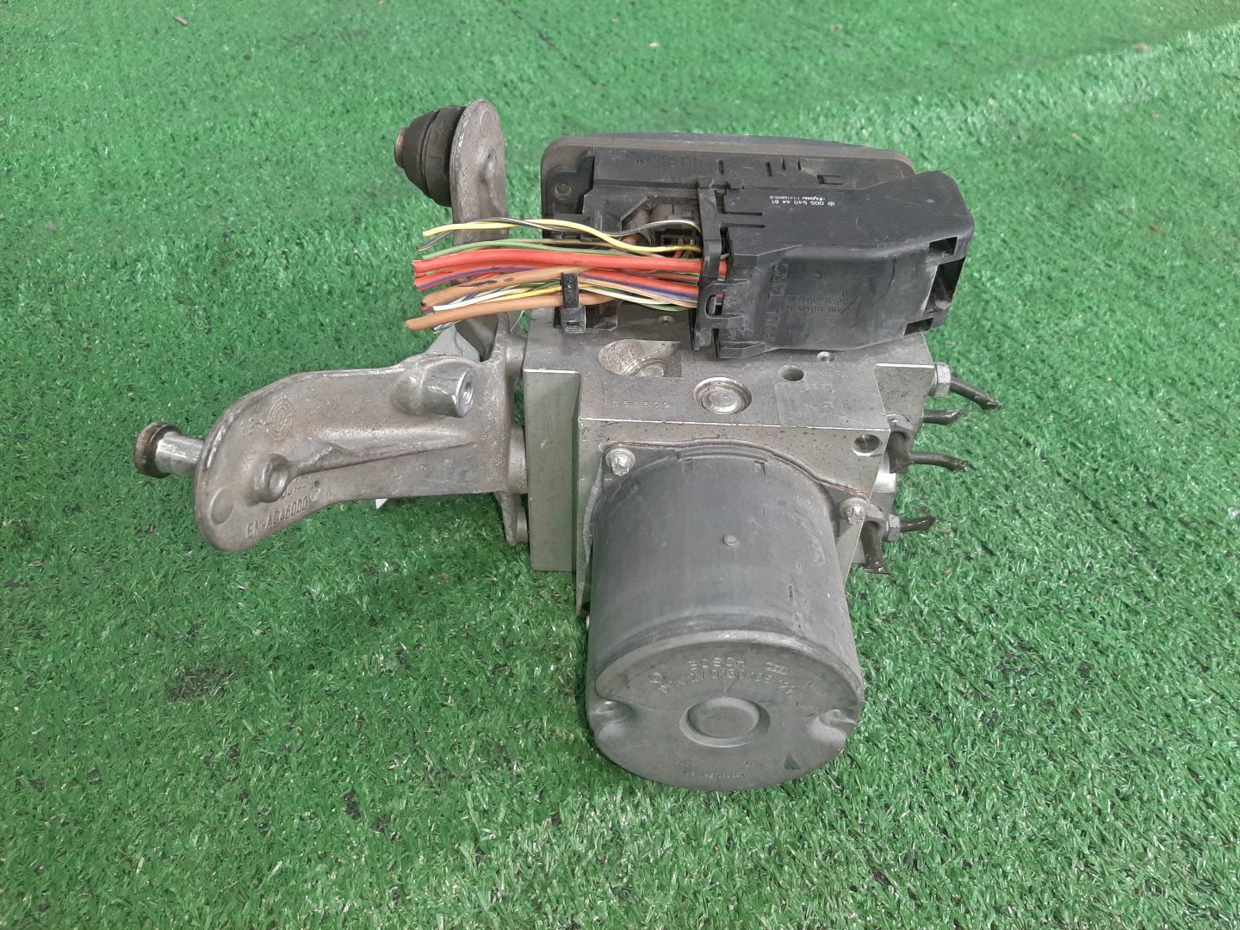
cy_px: 465
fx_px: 931
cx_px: 620
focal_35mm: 26
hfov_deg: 67.3
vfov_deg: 53.1
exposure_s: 1/50
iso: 134
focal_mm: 3.93
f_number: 1.7
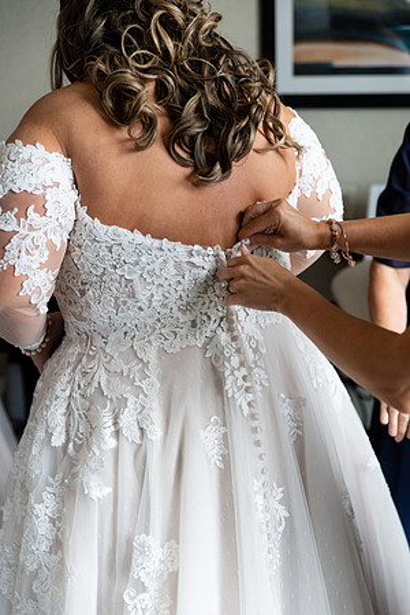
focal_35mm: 55
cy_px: 308
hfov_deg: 24.6
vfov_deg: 36.2
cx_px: 205
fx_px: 940
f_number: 2.8
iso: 2000
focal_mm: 55
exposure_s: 1/1000
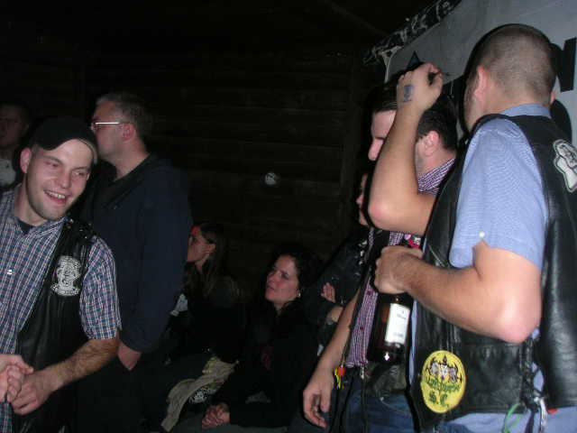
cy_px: 216
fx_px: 633
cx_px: 288
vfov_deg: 37.7
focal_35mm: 38
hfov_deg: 49.0
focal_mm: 6
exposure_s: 1/45
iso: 160
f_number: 2.8
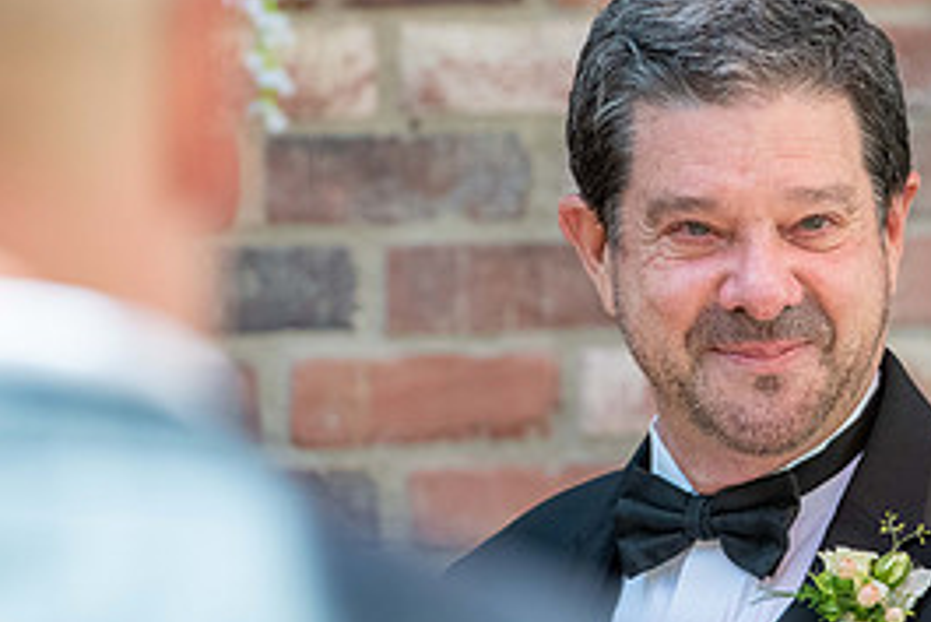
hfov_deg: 4.7
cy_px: 307
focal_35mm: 438
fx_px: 11333
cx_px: 734
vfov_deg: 3.1
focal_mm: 200
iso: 640
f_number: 4.5
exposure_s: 1/800
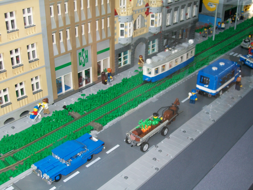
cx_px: 126
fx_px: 329
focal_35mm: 45
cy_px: 95
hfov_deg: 42.1
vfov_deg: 32.2
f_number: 3
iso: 80
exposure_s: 1/40
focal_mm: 7.6
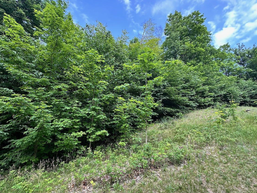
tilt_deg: +16.0
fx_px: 119
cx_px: 128
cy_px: 105
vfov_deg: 77.9
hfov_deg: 94.5
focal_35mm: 16
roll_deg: +0.8
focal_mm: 2.22
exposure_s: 1/142
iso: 40
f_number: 2.2
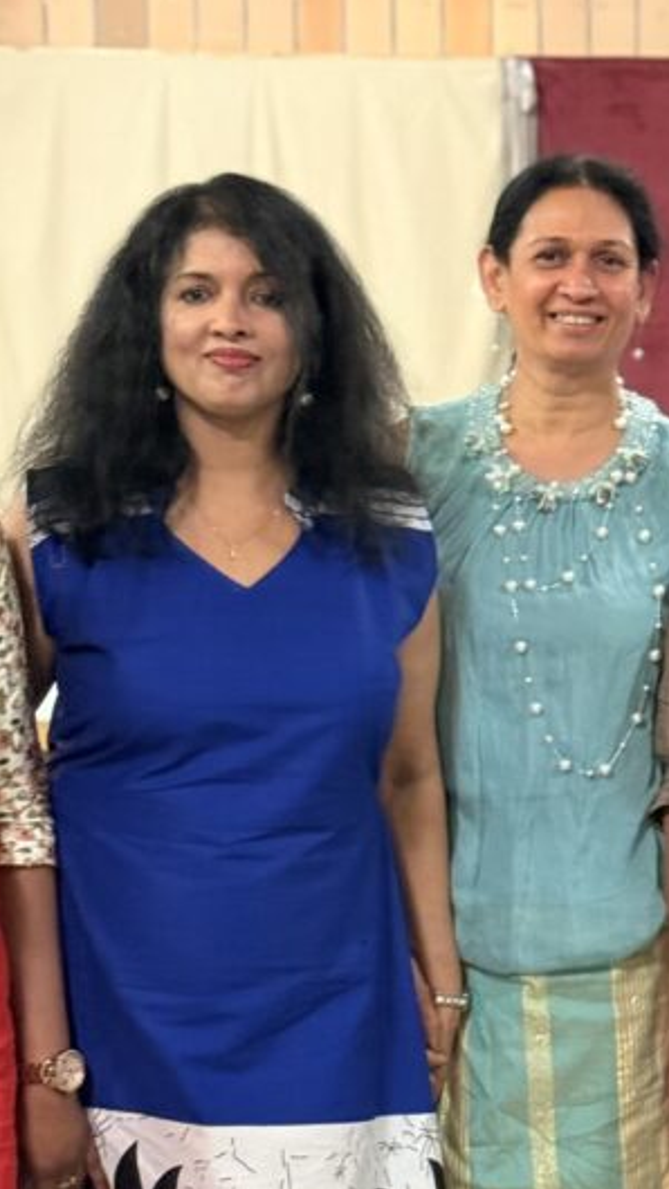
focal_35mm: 101
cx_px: 608
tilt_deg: -8.3
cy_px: 814
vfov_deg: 21.1
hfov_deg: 11.9
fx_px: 3186
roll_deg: -0.2
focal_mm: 6.76
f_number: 1.78
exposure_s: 1/25
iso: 640
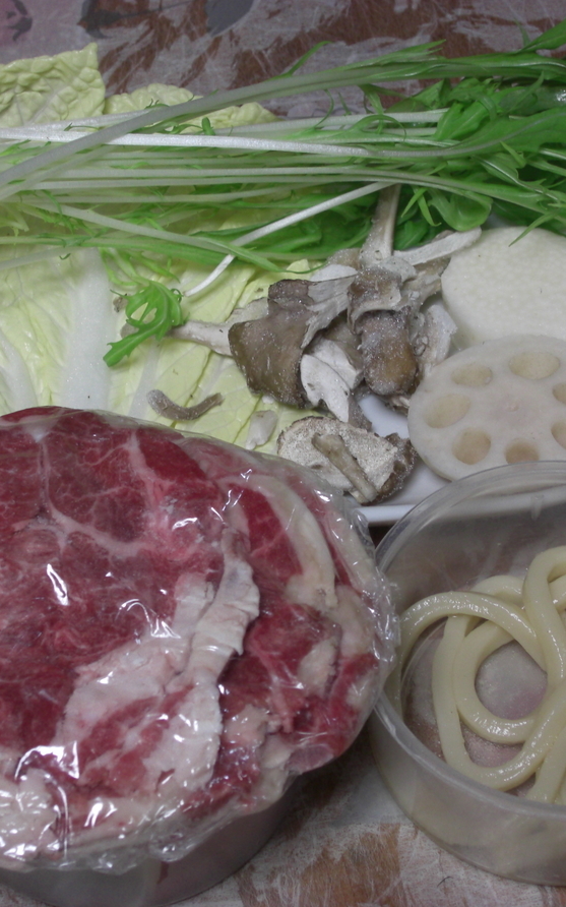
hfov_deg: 13.5
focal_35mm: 97
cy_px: 454
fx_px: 2396
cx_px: 264
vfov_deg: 21.4
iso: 200
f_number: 4
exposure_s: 1/20
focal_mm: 14.2
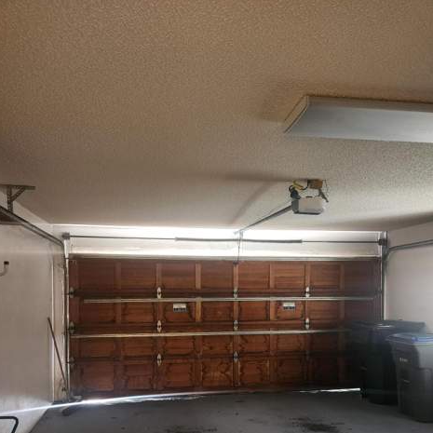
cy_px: 291
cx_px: 218
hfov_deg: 57.3
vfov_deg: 56.0
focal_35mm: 28
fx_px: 396
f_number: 1.8
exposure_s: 1/40
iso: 500
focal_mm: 5.4
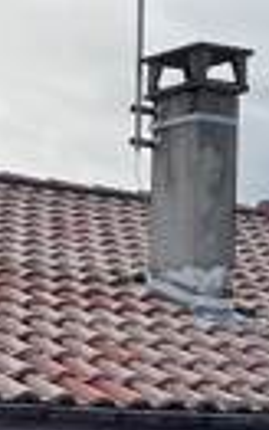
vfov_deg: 11.7
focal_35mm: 168
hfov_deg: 7.8
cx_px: 141
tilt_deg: -6.5
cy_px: 716
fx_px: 1968
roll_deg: +0.5
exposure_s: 1/2222
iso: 50
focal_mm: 5.1
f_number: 1.6
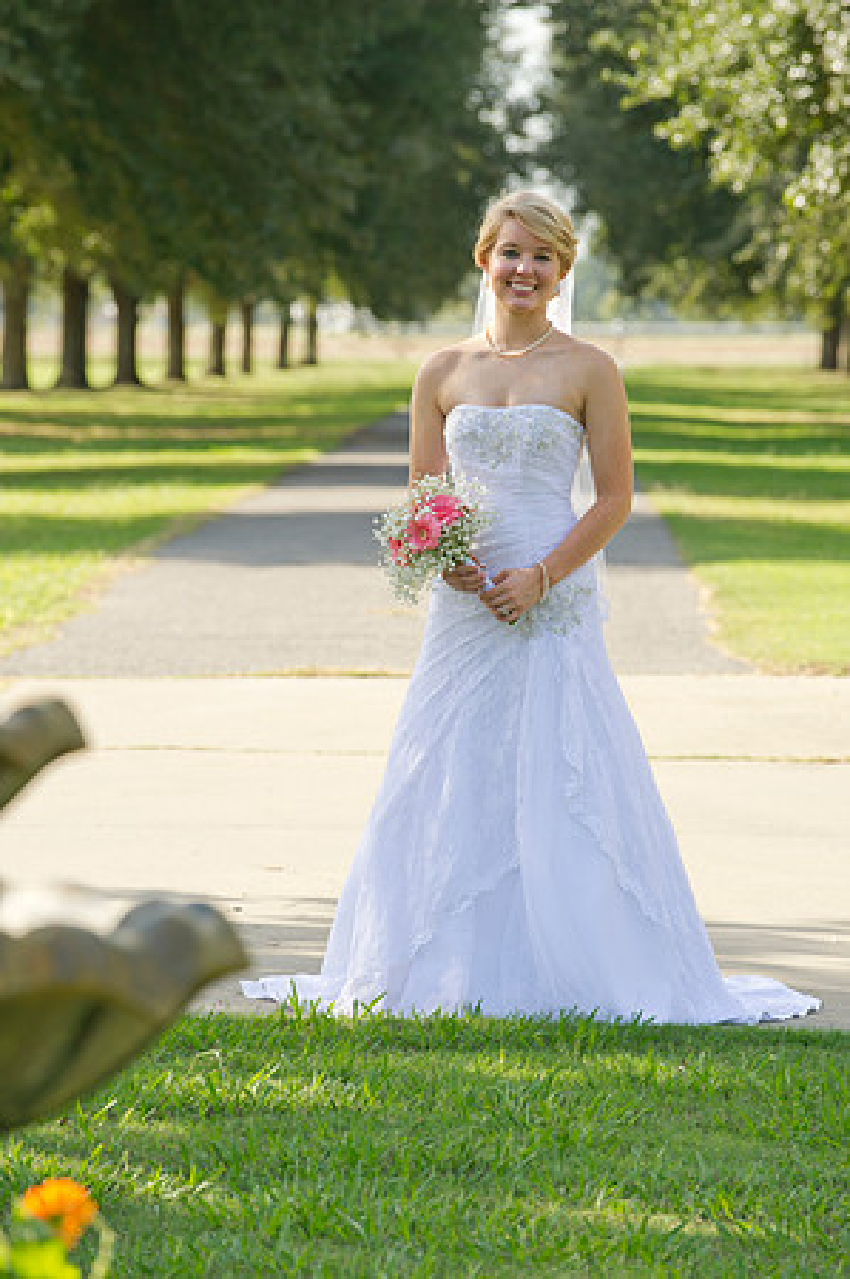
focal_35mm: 200
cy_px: 640
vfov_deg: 10.3
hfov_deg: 6.9
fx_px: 7099
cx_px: 425
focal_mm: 200
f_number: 5.6
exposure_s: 1/200
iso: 250
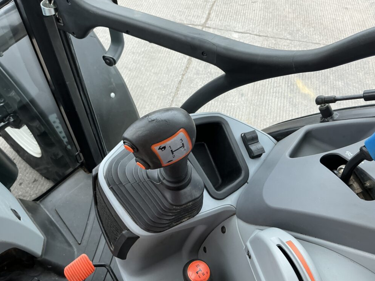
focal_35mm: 29
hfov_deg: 61.6
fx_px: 314
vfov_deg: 48.2
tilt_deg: -51.8
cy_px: 142
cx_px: 193
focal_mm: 3
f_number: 1.8
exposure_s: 1/122
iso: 25
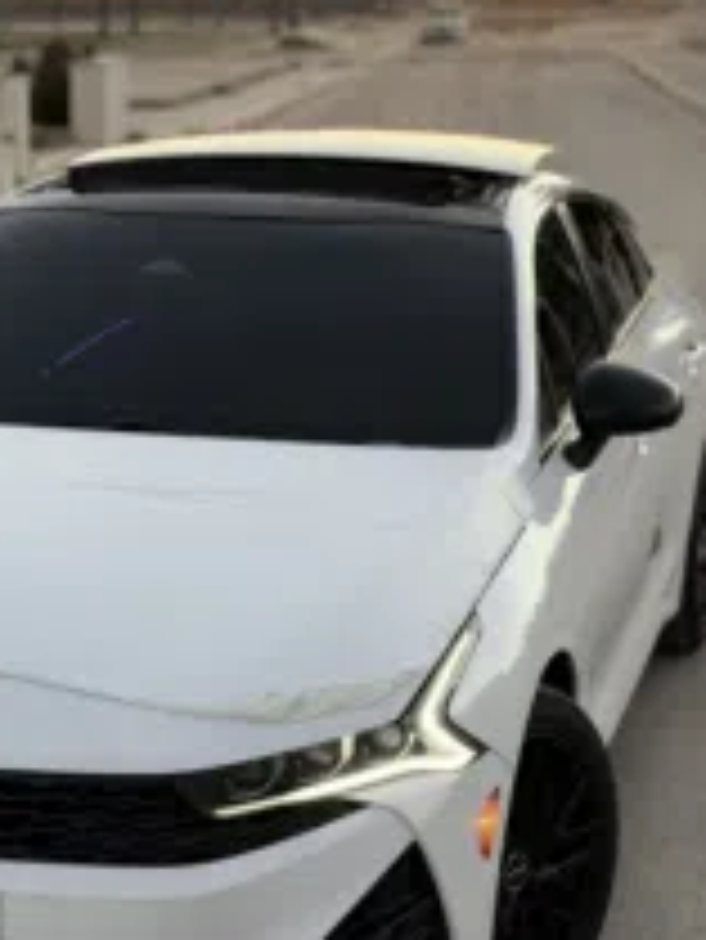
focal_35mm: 92
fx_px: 2499
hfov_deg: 16.0
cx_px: 130
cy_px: 441
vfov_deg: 21.3
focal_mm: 6.76
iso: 250
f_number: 1.78
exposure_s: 1/331
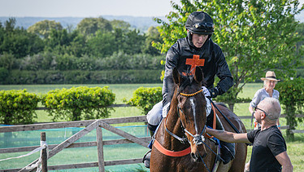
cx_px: 179
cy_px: 82
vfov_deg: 4.8
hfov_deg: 8.4
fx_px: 2065
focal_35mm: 256
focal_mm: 98
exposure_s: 1/1000
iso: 320
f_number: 5.6
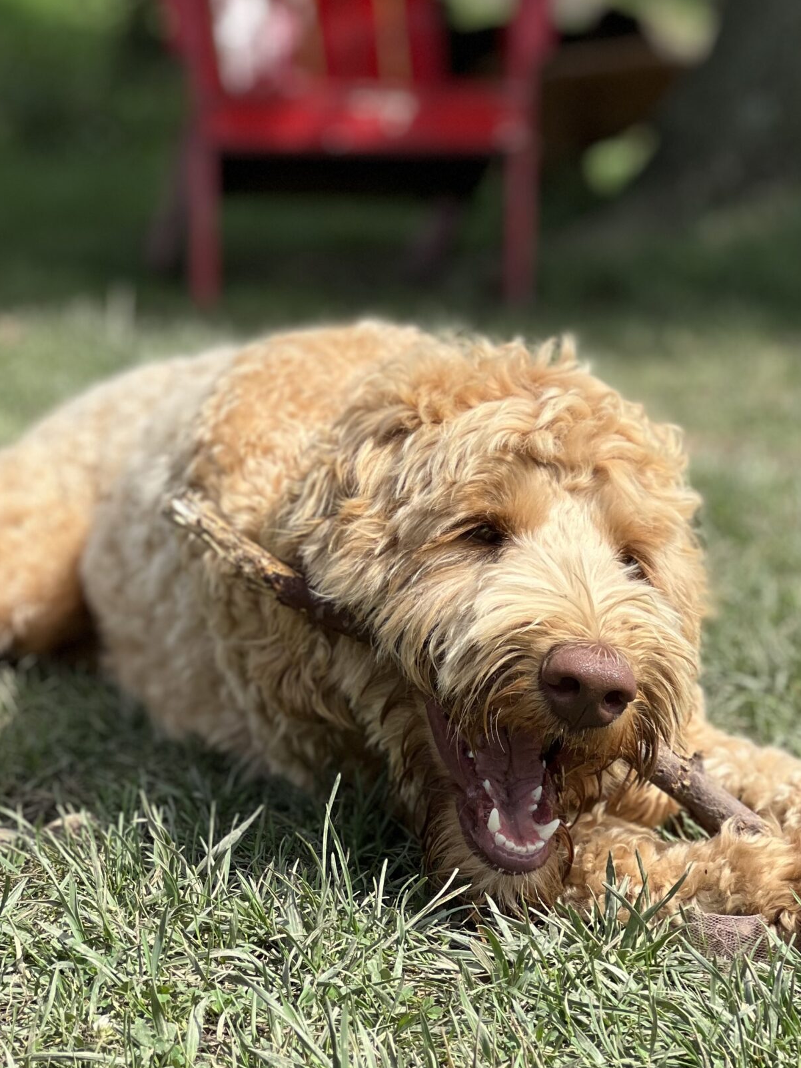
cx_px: 367
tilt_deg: -8.7
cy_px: 665
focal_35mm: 123
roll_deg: +0.5
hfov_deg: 12.0
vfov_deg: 16.0
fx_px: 3795
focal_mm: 9
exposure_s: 1/573
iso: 32
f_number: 2.8
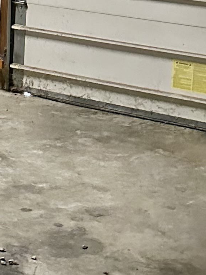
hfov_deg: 10.1
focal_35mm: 127
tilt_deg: -7.1
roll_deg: +0.5
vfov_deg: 15.1
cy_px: -41
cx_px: -299
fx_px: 1008
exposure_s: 1/40
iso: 800
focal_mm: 6.86
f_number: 1.78
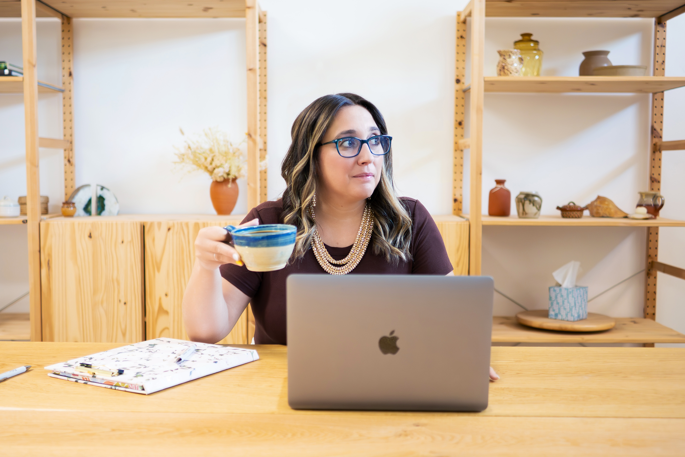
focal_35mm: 42
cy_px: 231
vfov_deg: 31.9
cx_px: 319
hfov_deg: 46.4
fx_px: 799
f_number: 1.7
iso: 360
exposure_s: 1/125
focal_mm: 24
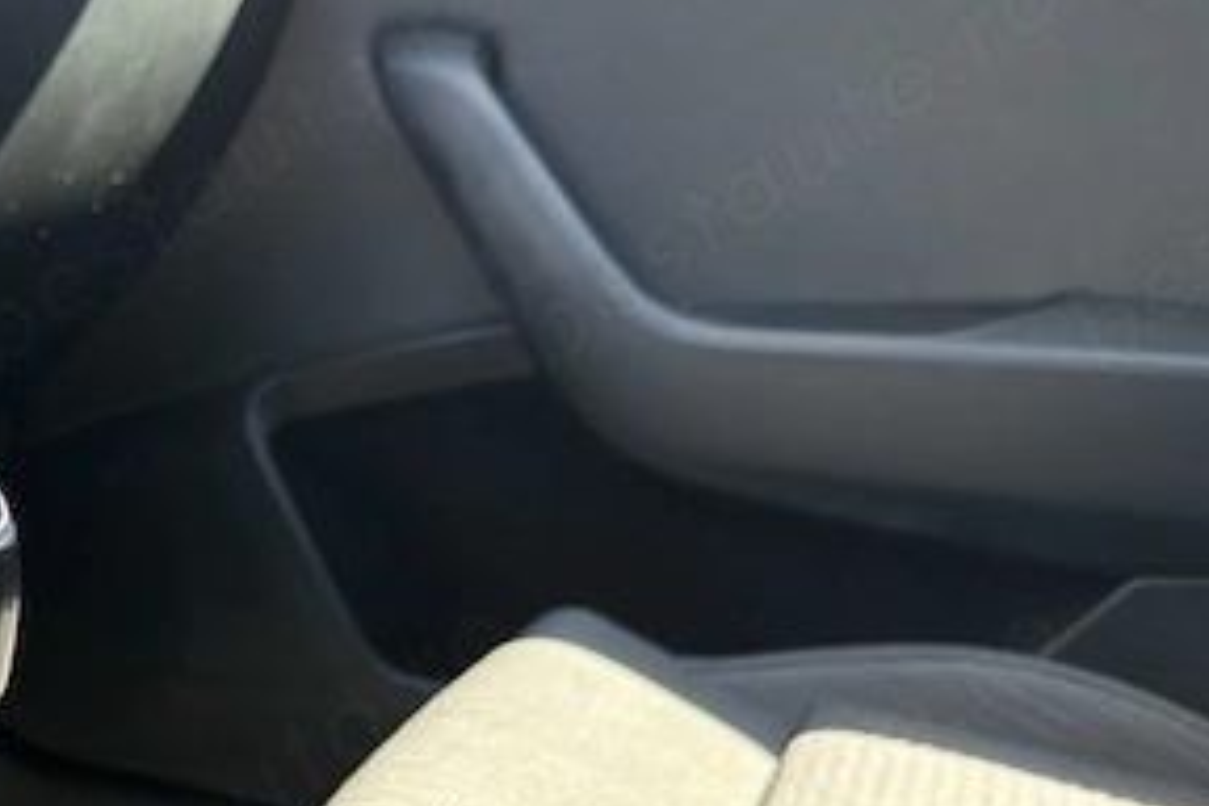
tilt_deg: -24.8
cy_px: 861
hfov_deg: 34.8
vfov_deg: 24.4
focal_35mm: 52
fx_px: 1746
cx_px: 8
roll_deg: -0.5
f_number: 1.78
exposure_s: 1/188
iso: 160
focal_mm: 6.76
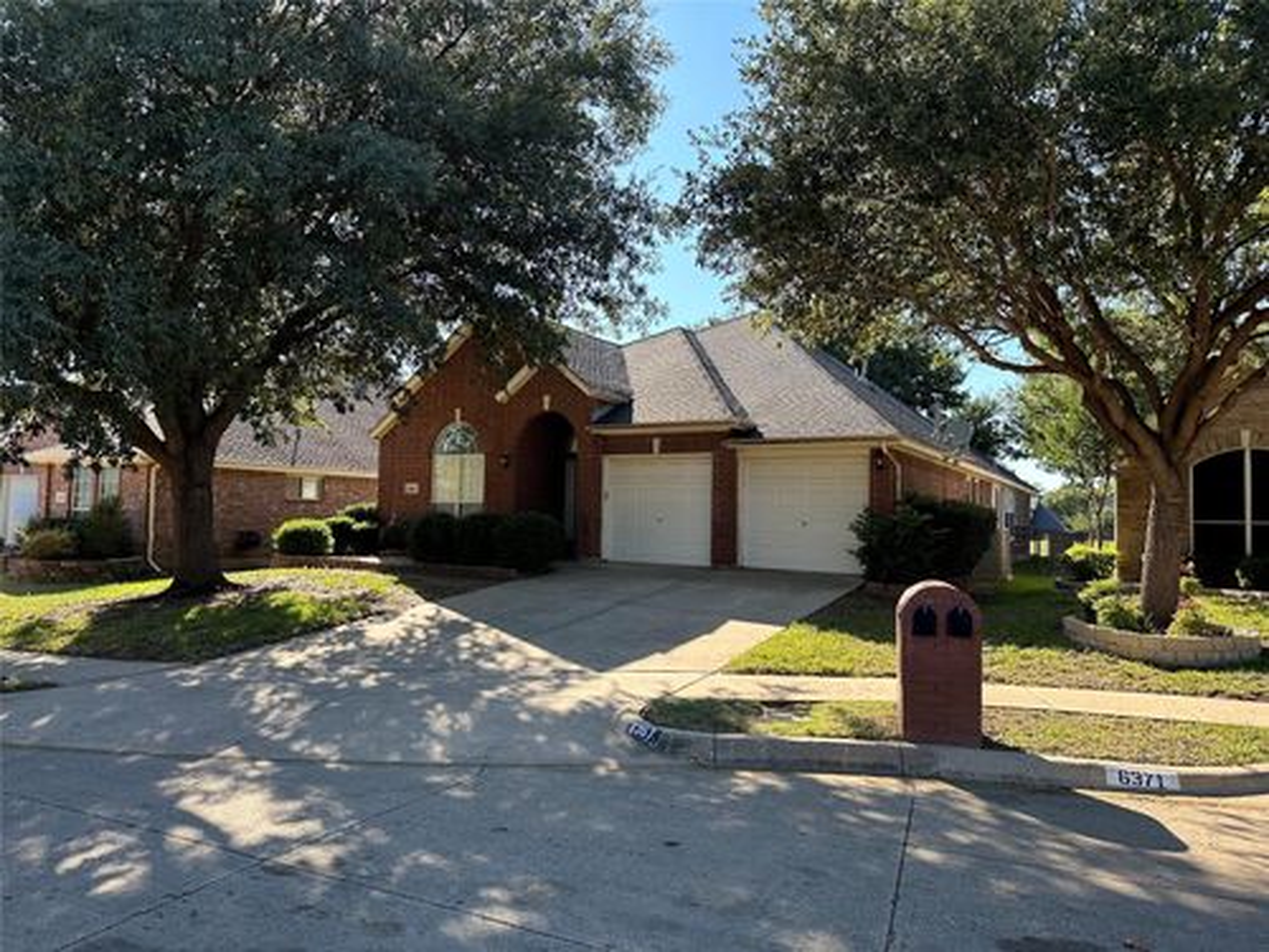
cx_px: 634
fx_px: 880
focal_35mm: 24
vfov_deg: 56.8
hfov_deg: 71.6
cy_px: 476
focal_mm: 6.86
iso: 80
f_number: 1.78
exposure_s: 1/887
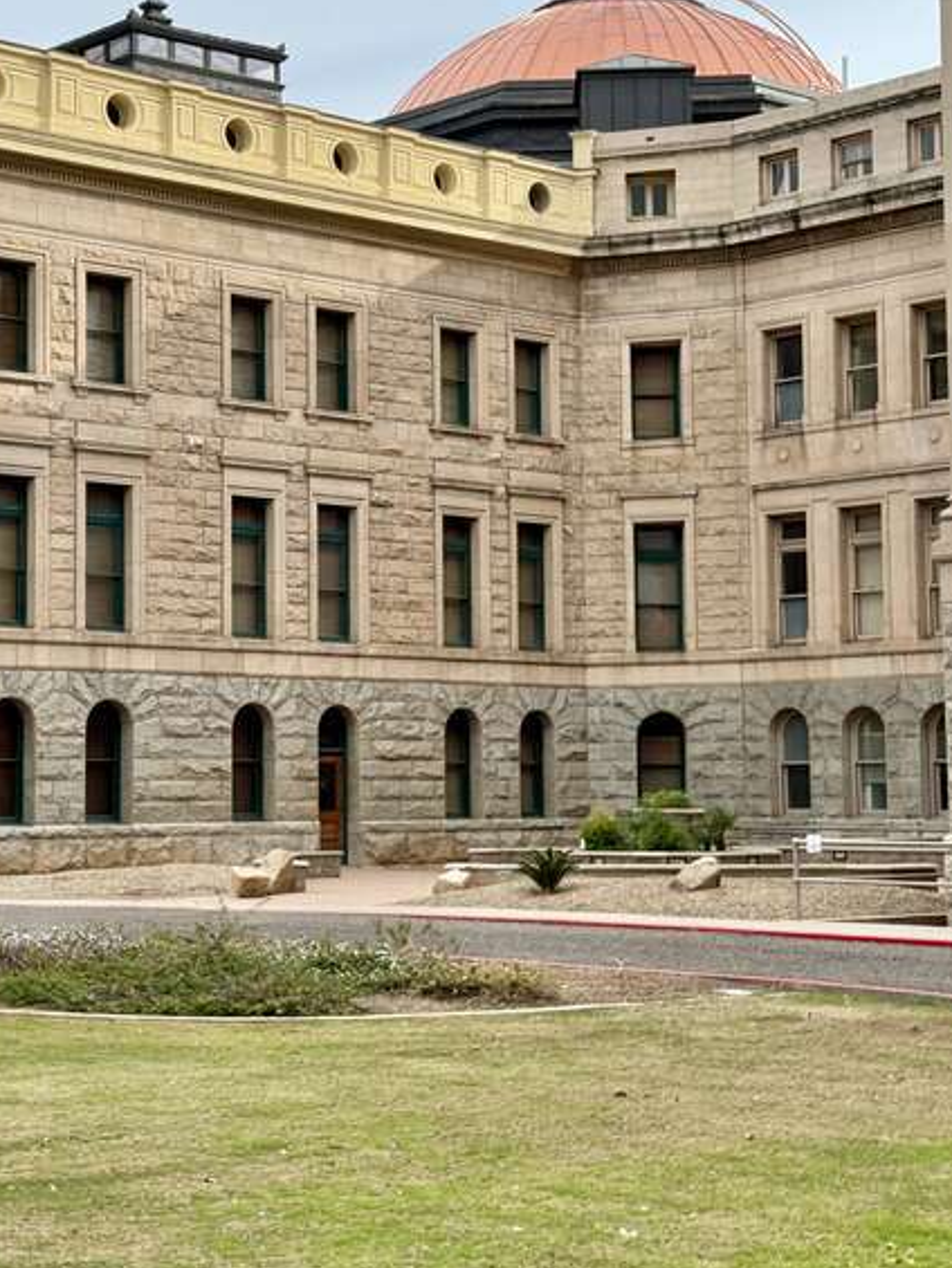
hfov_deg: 21.6
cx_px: 402
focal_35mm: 68
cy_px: 527
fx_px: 2493
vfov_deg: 28.5
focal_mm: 6.86
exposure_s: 1/1984
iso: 64
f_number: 1.78
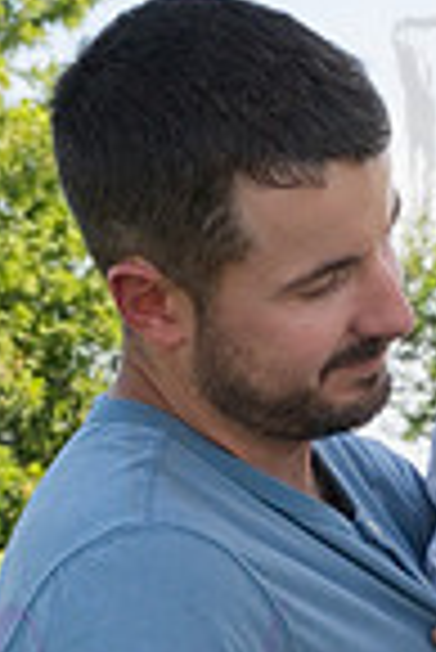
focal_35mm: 156
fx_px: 2827
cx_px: 688
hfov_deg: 8.6
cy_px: 665
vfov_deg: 13.0
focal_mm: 39
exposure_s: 1/320
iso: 400
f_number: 10
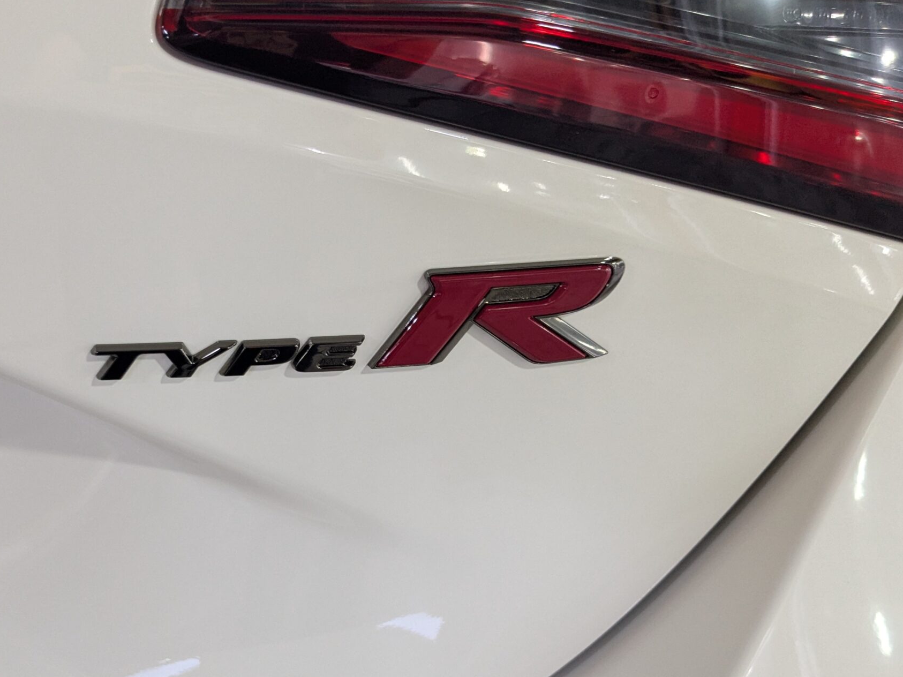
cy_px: 493
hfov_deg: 45.6
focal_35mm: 41
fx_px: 1069
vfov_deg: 34.5
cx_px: 371
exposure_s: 1/120
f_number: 1.73
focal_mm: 4.38
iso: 130
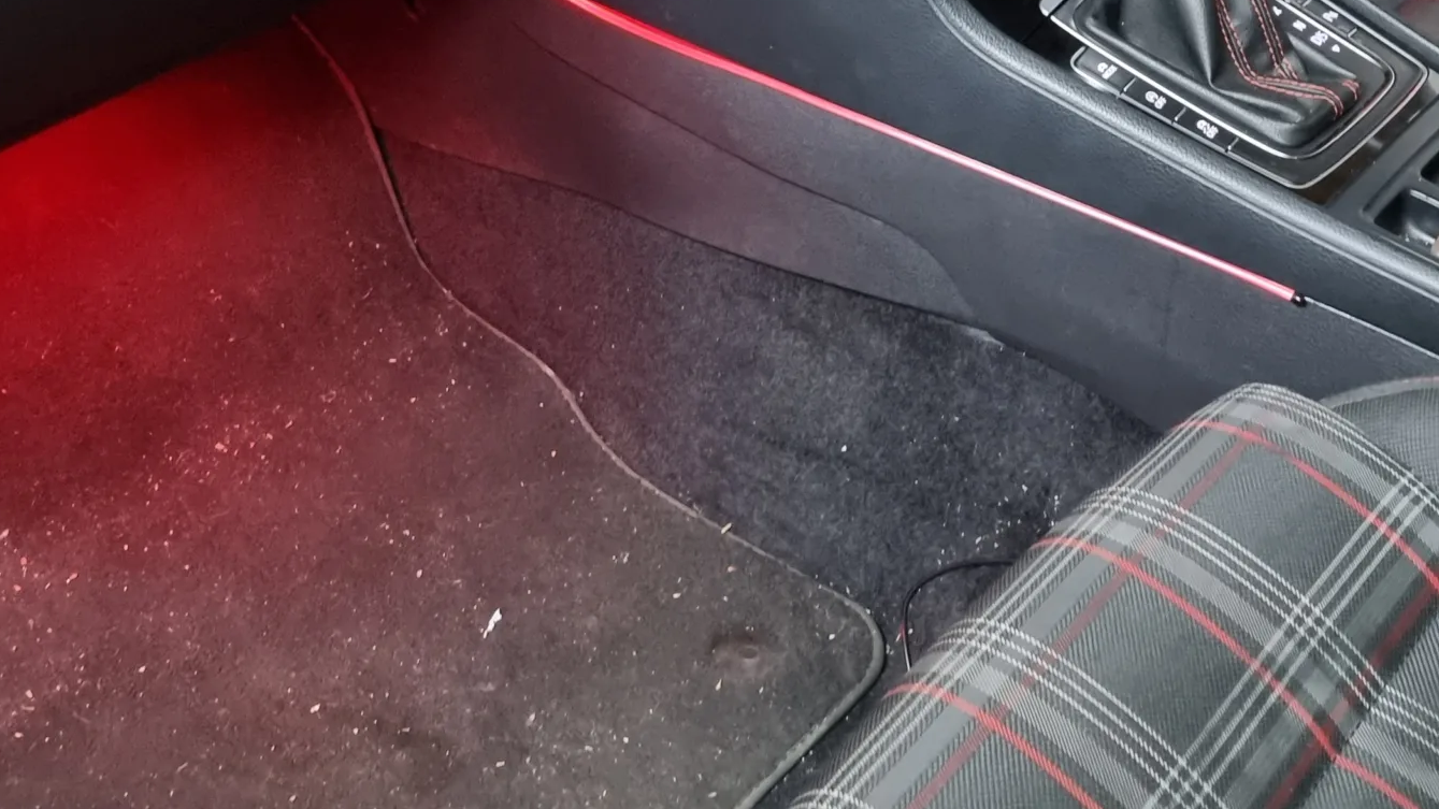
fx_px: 1908
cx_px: 648
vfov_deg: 22.6
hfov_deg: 41.3
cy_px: -85
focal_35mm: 50
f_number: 1.8
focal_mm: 6.7
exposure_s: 1/20
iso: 1250
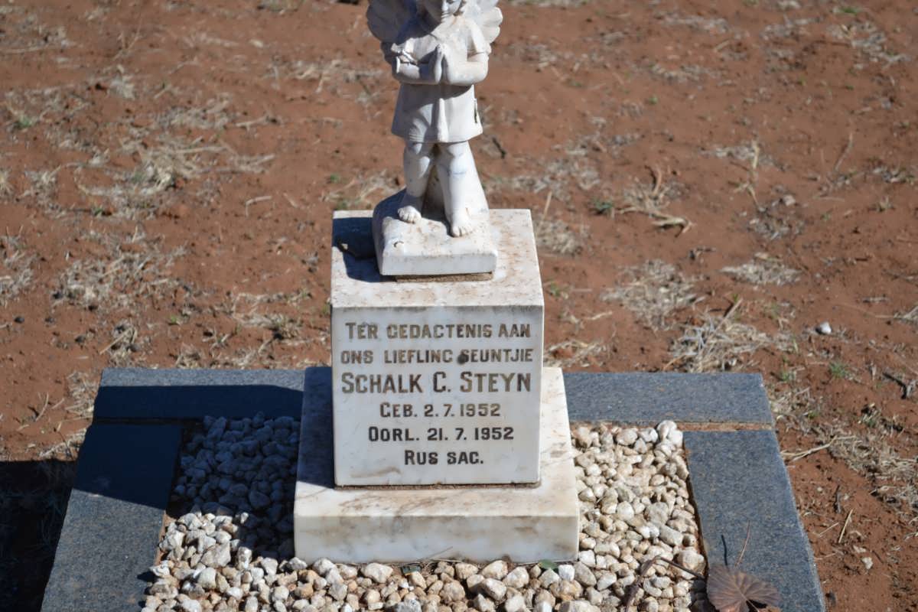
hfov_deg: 24.6
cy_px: 306
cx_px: 459
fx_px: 2104
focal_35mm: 82
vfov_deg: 16.6
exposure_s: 1/160
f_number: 6.3
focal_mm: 55
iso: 100
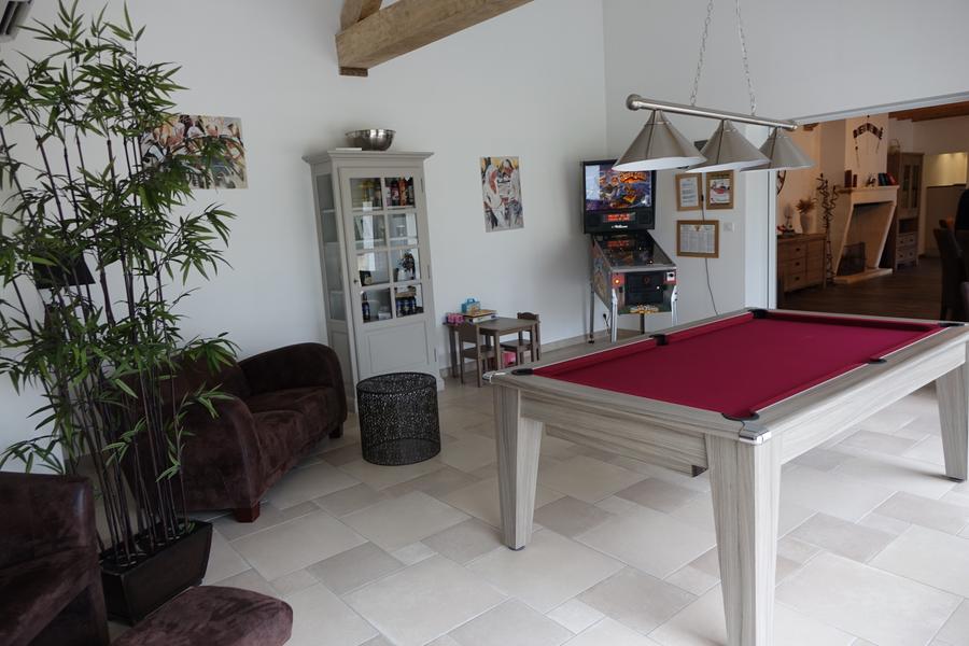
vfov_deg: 53.1
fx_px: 646
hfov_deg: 73.7
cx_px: 484
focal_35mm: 24
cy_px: 323
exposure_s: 1/30
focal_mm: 8.8
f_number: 2.8
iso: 200
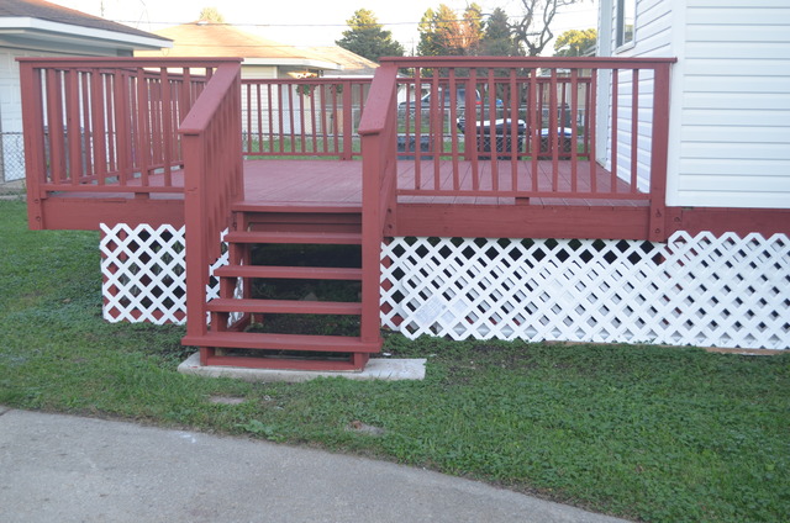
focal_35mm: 45
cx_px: 395
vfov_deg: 29.7
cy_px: 262
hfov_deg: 43.7
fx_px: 986
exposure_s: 1/125
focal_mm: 30
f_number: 5.6
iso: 400
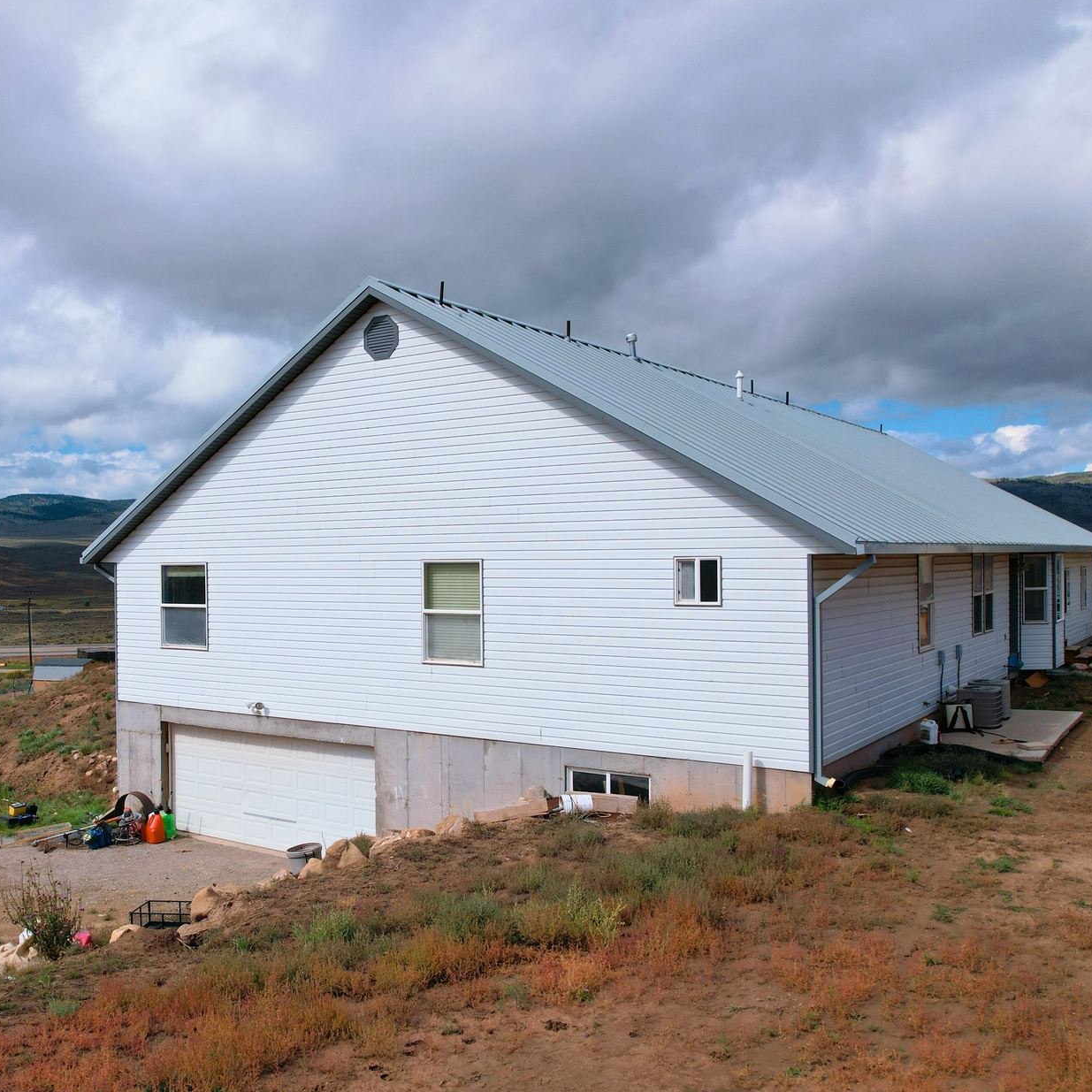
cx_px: 347
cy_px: 557
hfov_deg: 51.4
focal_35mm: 31
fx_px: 1106
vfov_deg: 52.5
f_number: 2.8
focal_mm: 8.38
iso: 100
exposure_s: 1/120
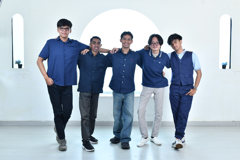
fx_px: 270
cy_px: 80
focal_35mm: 40
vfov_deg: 33.0
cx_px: 120
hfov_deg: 47.9
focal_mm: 27
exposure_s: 1/100
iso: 800
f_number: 7.1
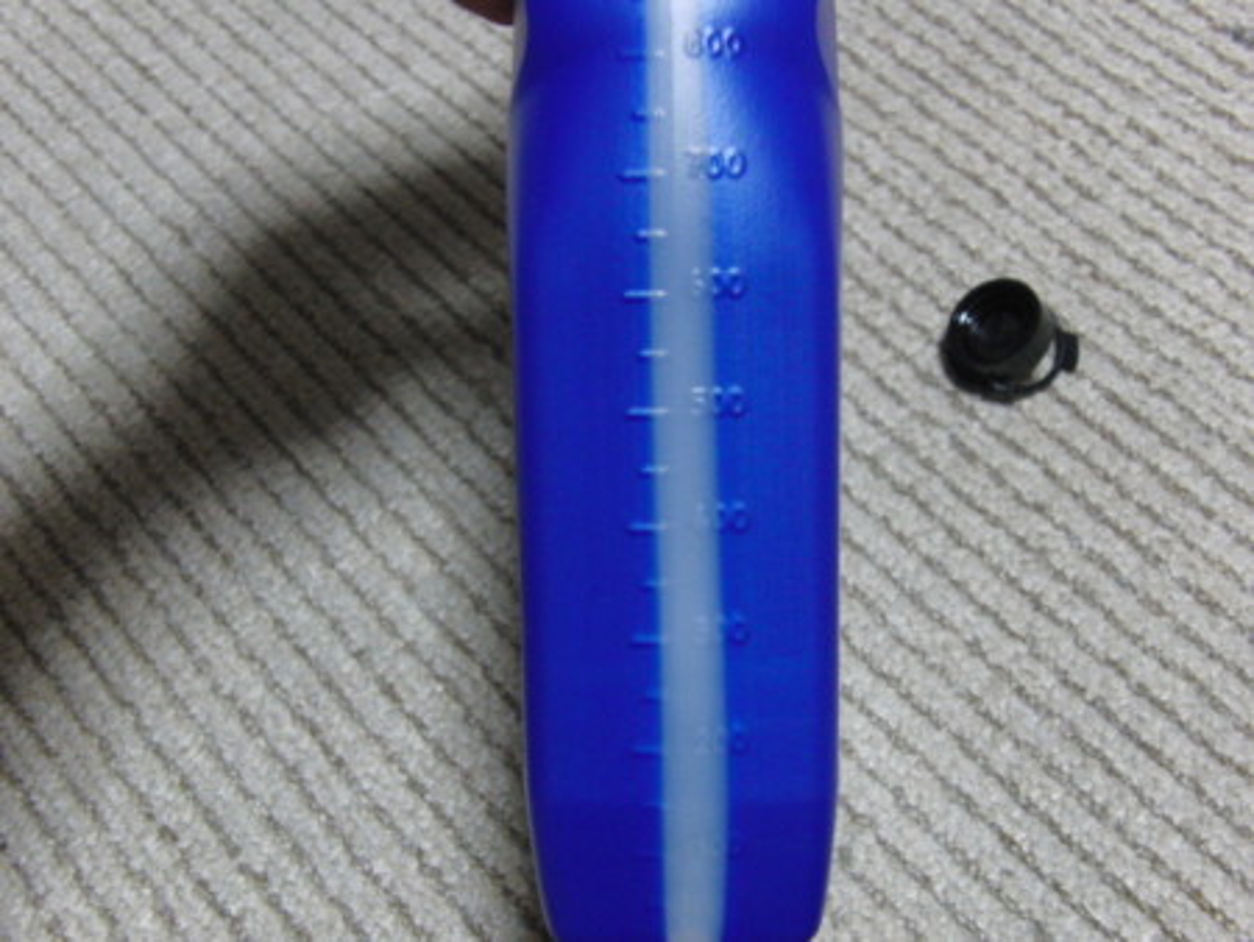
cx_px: 627
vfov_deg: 32.2
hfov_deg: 42.1
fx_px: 1631
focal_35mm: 45
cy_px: 471
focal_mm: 7.9
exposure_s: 1/25
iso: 400
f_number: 3.2
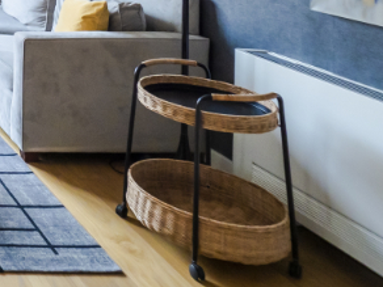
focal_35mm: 48
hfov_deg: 24.2
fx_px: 531
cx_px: -264
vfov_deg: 24.9
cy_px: -115
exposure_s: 1/40
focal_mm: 7
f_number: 4
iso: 400
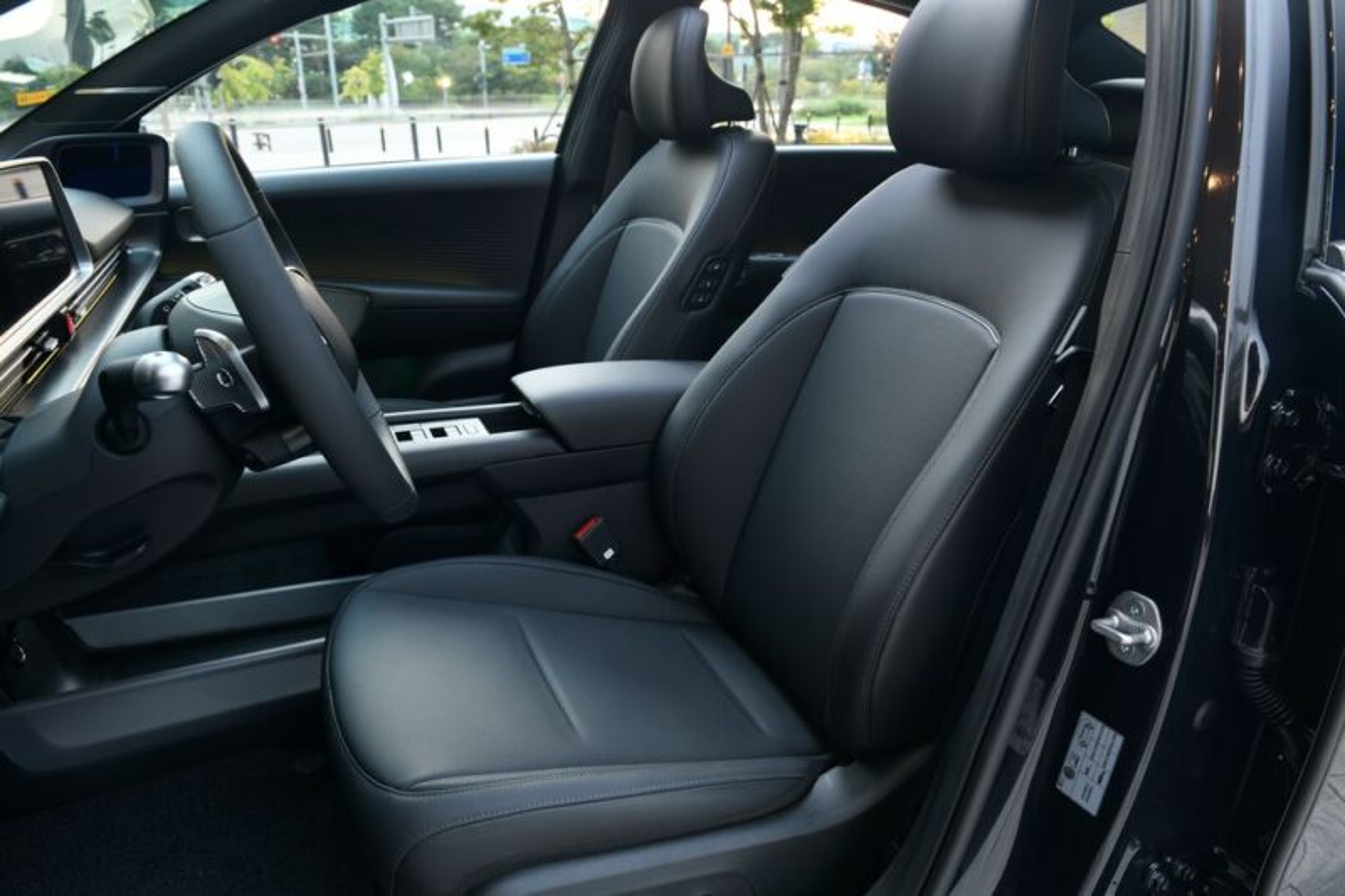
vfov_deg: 49.5
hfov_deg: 69.4
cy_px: 448
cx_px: 672
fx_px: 971
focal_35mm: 26
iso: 100
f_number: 8
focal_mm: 26
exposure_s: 4
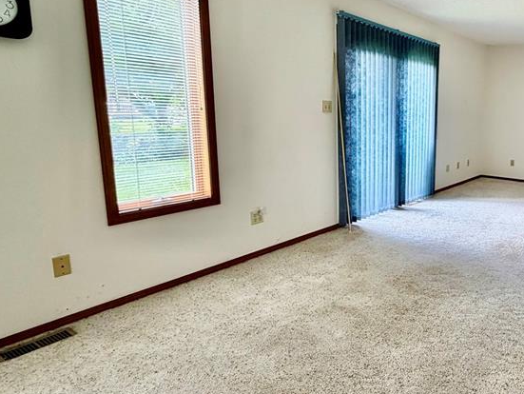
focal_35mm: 26
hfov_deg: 59.2
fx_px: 394
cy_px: 176
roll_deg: -2.0
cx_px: 454
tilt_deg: -10.2
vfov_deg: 53.0
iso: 125
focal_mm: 2.22
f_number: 2.2
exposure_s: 1/121
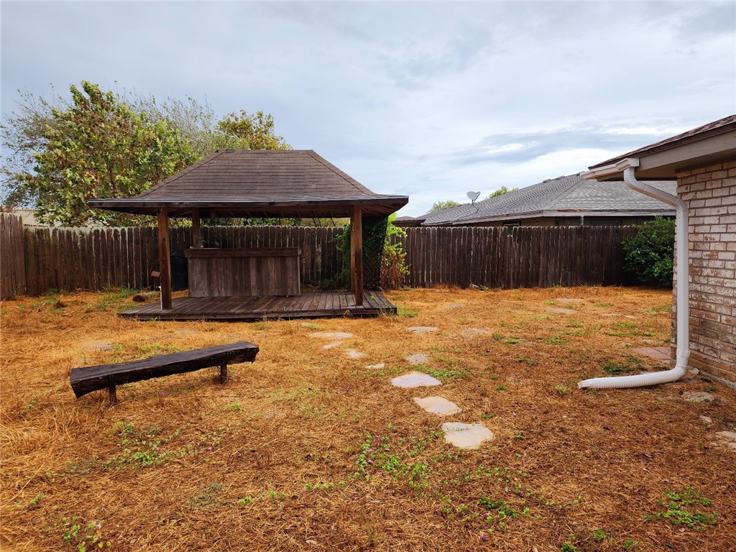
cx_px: 368
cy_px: 276
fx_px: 489
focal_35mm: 23
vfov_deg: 58.9
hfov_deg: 73.9
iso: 12
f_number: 1.8
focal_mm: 6.4
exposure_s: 1/400
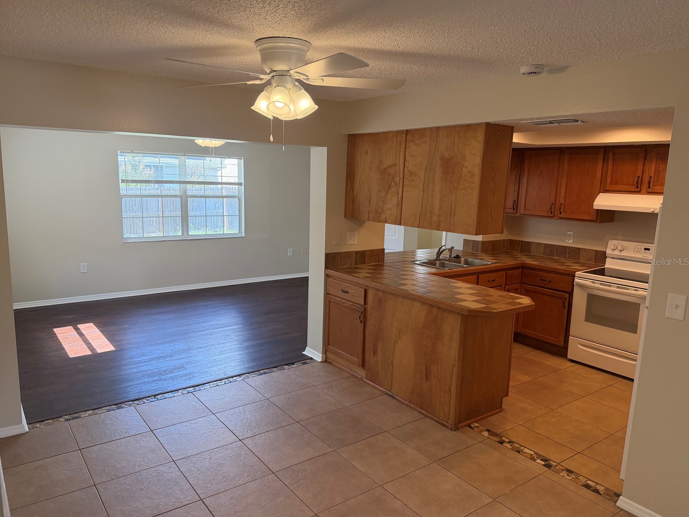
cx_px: 332
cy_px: 261
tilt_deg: -9.7
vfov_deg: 54.9
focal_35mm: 25
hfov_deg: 69.4
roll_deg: -0.8
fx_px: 498
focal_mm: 6.76
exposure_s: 1/232
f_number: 1.78
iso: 200
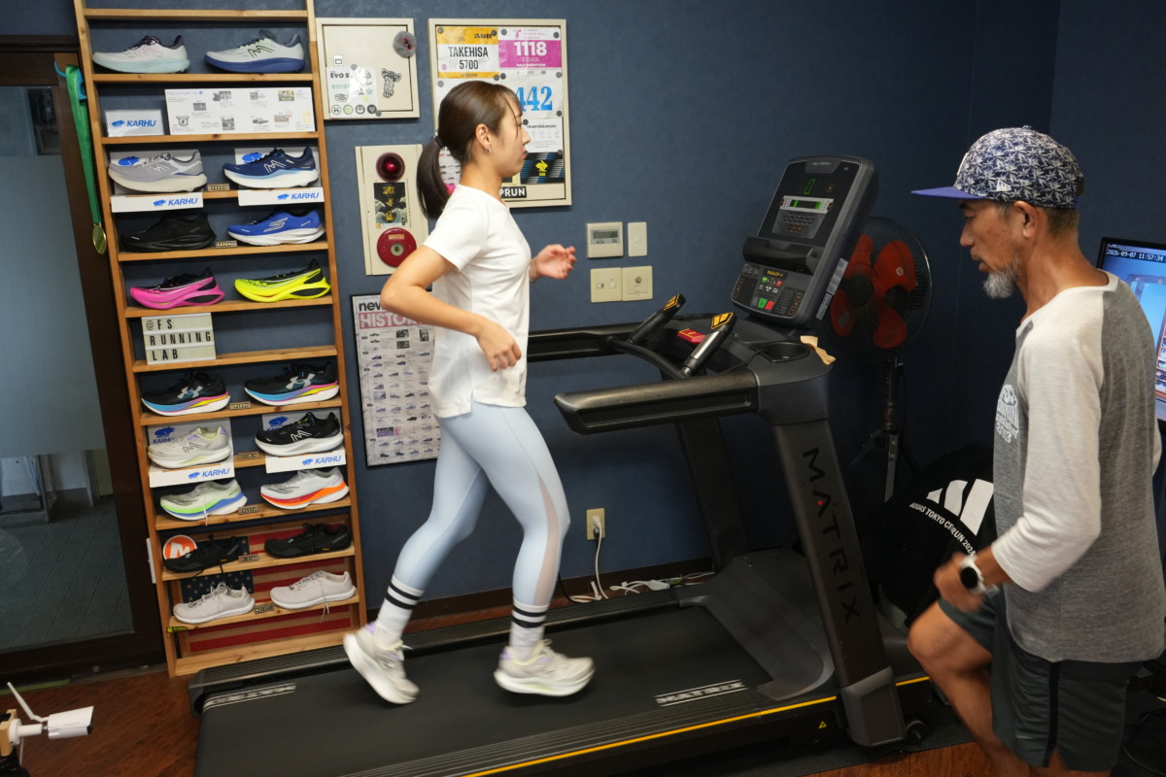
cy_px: 388
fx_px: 939
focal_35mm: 29
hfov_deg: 63.7
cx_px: 583
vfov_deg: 45.0
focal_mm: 29
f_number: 6.3
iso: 3200
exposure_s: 1/100
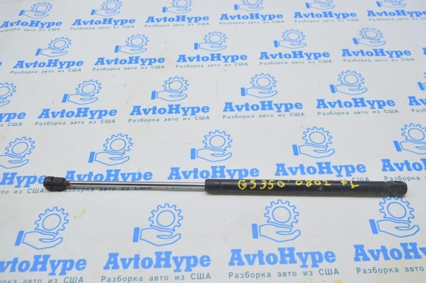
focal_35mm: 32
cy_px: 142
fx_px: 372
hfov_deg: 59.6
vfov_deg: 41.6
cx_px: 213
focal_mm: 21
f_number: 5.6
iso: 400
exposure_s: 1/20
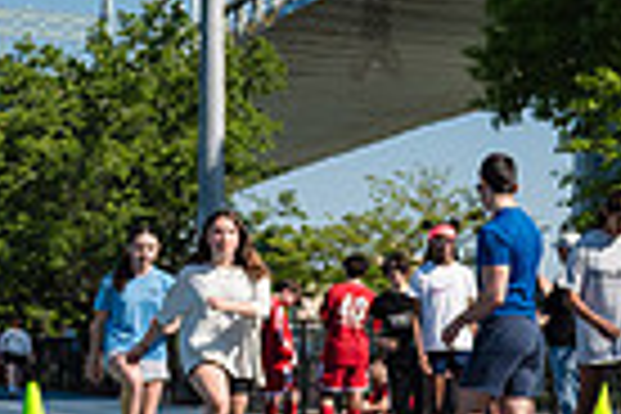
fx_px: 1932
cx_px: 1064
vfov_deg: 12.2
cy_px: 315
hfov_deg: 15.9
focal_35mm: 112
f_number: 4.5
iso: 400
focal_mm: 24
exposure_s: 1/2500
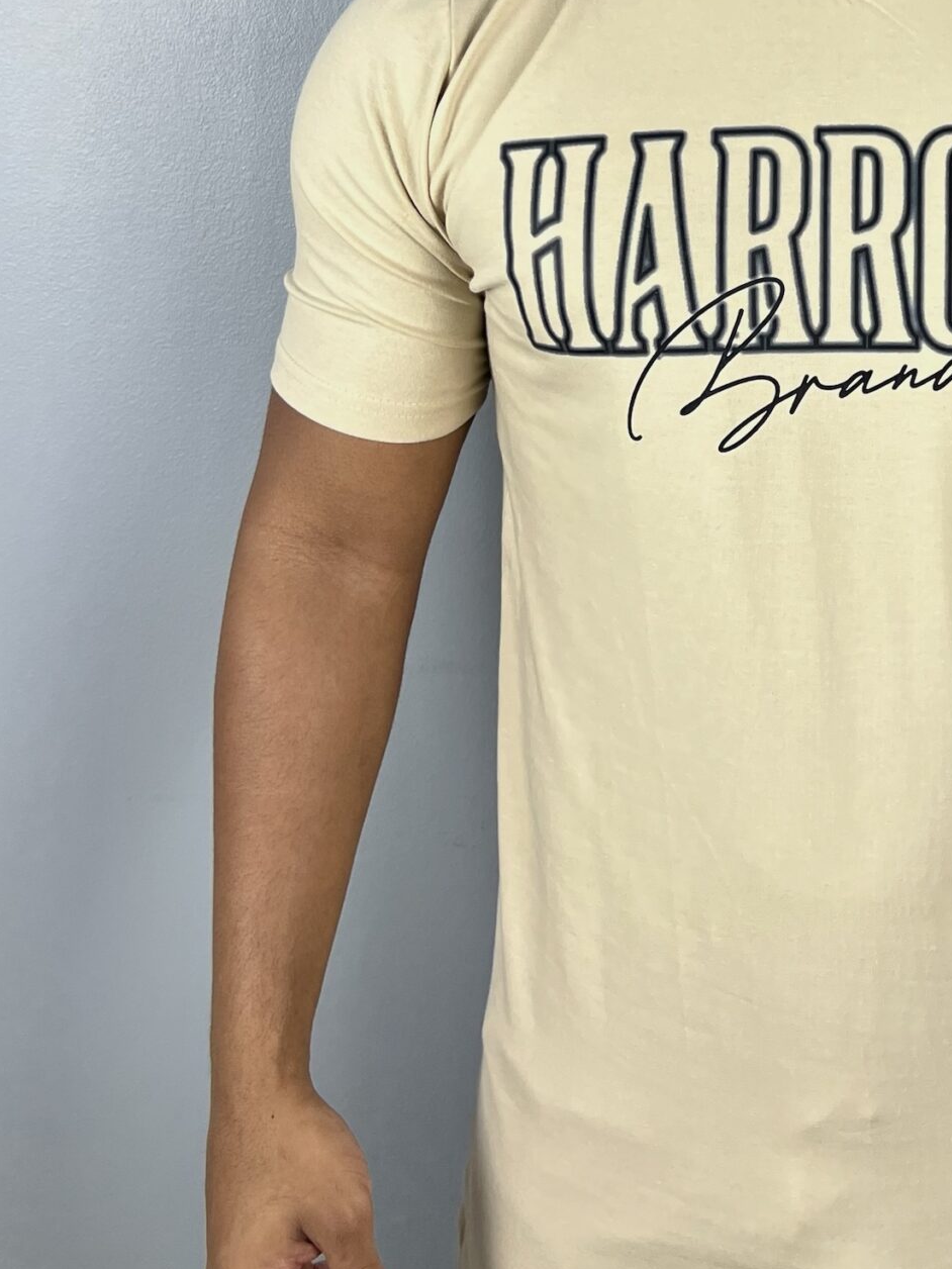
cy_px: 214
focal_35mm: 53
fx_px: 1943
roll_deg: -0.4
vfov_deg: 34.8
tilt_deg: -11.2
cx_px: 837
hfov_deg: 26.7
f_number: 1.5
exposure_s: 1/120
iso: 50
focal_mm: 5.7
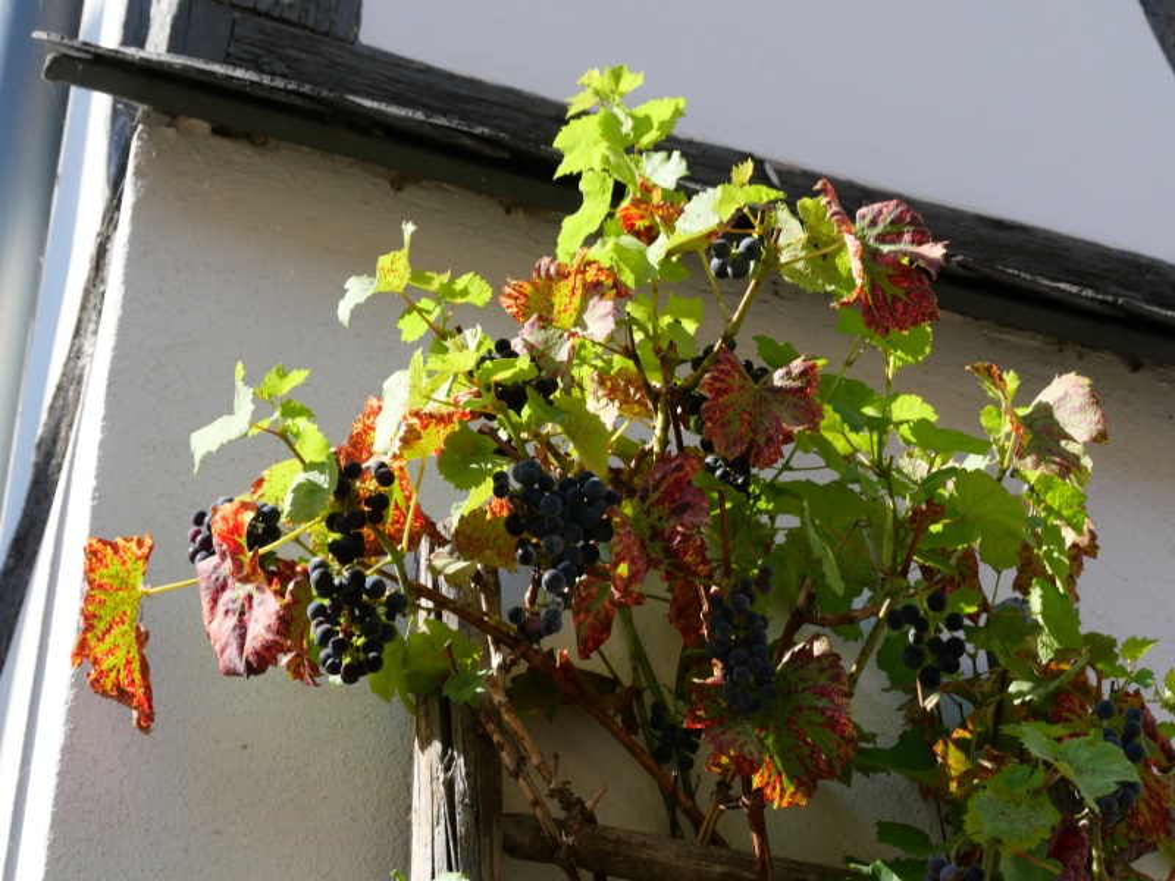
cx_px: 588
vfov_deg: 18.4
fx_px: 2716
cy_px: 440
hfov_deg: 24.4
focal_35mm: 80
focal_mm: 40
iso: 200
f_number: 6.3
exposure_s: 1/250
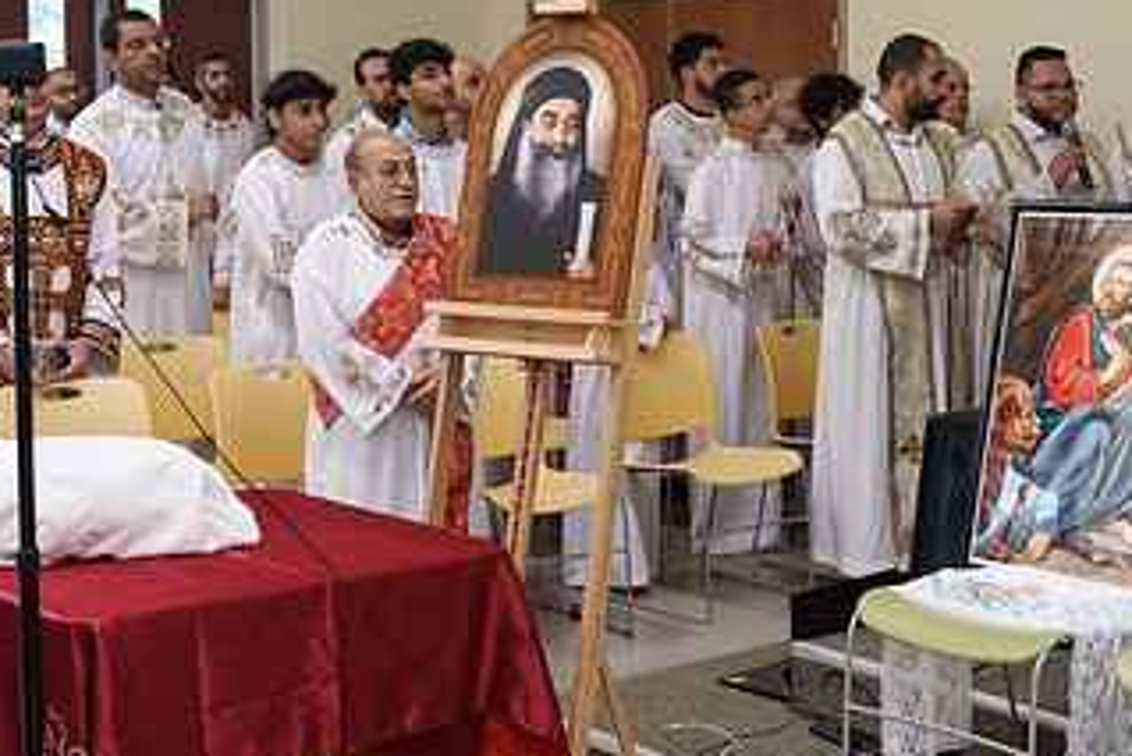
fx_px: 2013
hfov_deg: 31.4
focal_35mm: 64
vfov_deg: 21.2
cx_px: 592
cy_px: 254
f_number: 3.5
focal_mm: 31
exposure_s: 1/160
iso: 1600
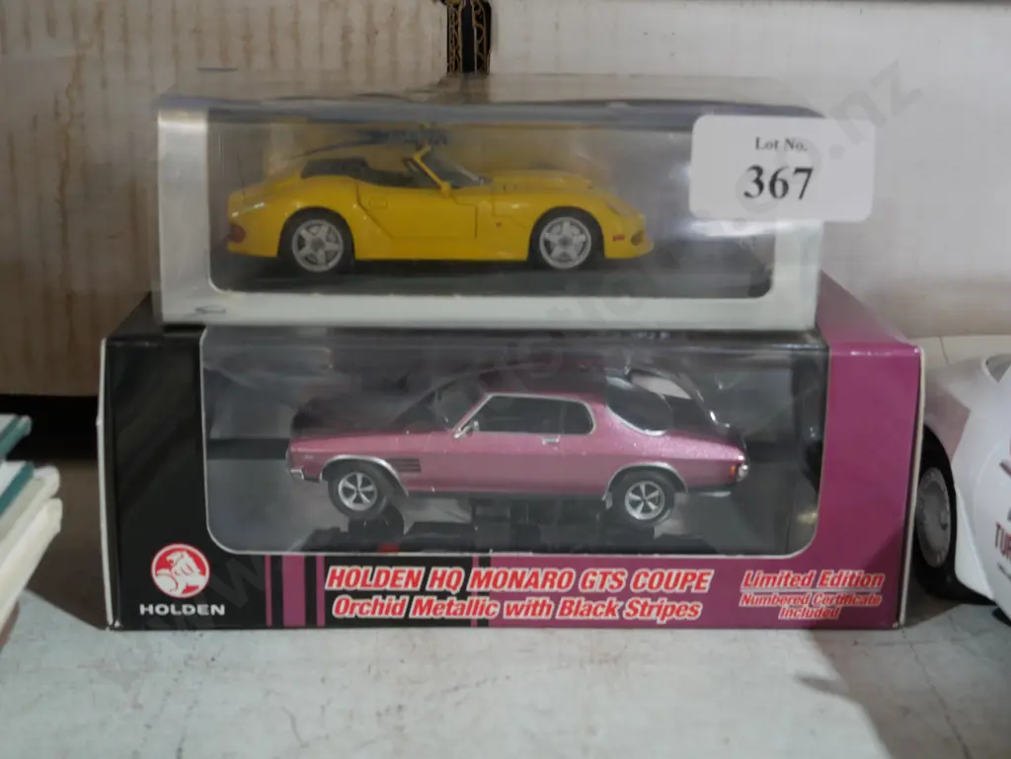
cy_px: 380
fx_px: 1403
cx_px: 506
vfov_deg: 30.3
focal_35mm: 48
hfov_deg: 39.6
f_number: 5.2
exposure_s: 1/60
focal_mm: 24
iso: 1250
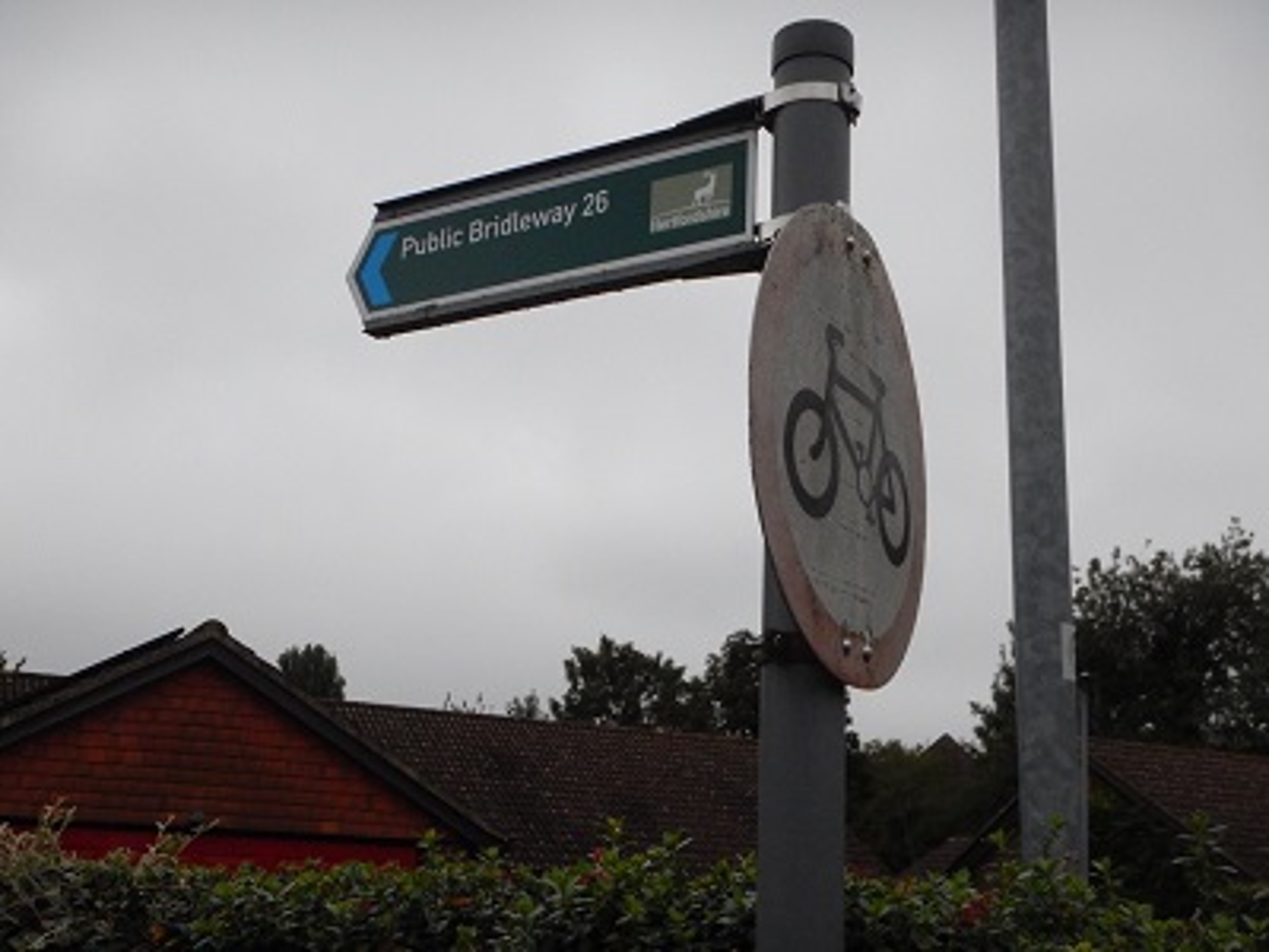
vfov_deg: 32.9
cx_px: 634
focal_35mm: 44
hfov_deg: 42.9
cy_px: 476
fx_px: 1613
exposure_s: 1/800
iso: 800
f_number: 8.5
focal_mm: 7.8
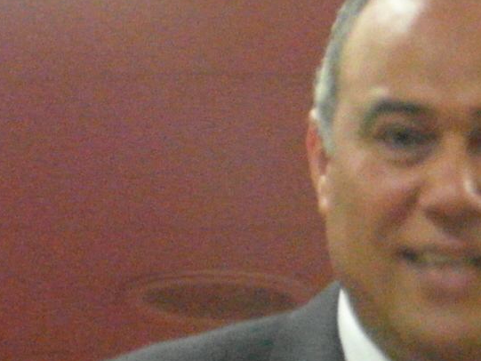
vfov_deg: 3.0
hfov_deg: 3.9
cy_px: 413
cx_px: 961
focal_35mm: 498
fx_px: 6921
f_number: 4.4
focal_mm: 17
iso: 800
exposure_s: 1/8
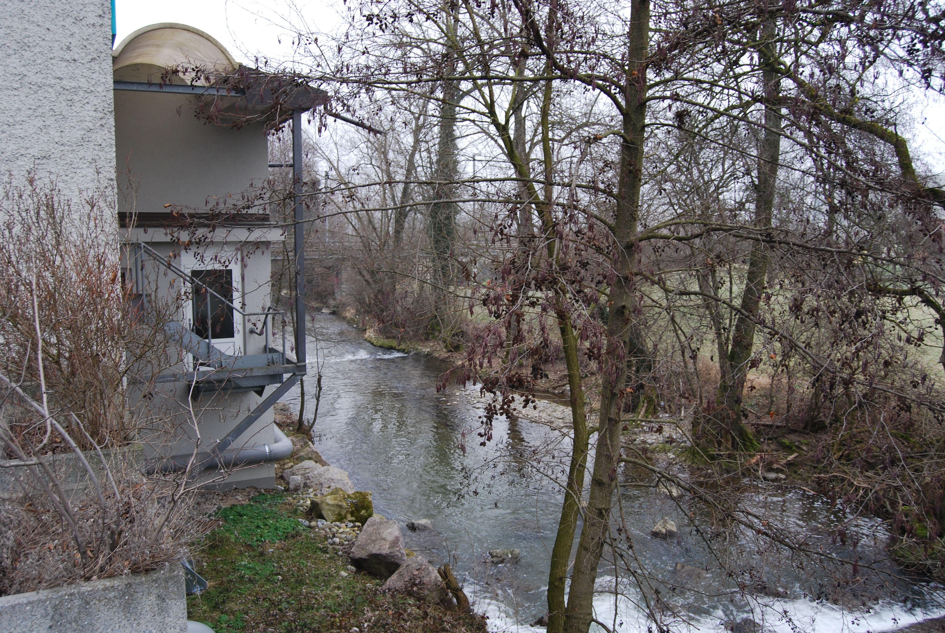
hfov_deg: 64.5
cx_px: 472
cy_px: 316
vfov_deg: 45.8
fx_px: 749
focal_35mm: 28
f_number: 5
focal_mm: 19
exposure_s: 1/100
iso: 200
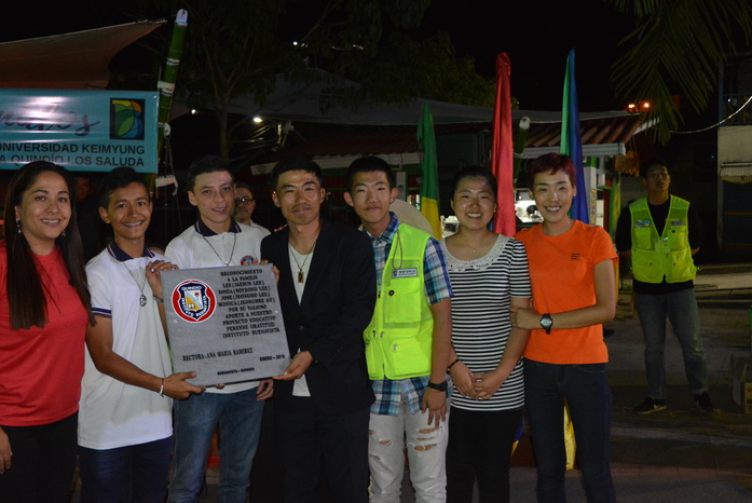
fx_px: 827
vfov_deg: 33.8
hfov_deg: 48.8
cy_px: 247
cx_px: 348
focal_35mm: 40
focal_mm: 23
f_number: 3.8
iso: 3200
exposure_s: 1/60
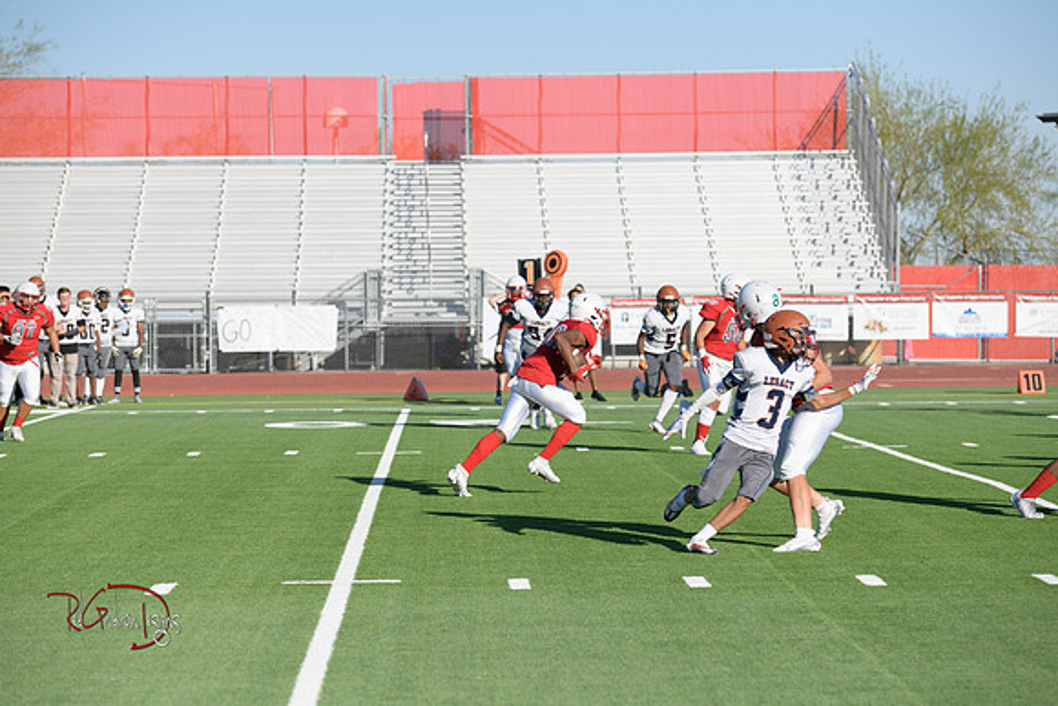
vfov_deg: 10.2
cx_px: 529
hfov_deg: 15.2
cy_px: 353
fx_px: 3968
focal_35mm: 135
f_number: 5
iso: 500
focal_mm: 135
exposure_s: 1/5000
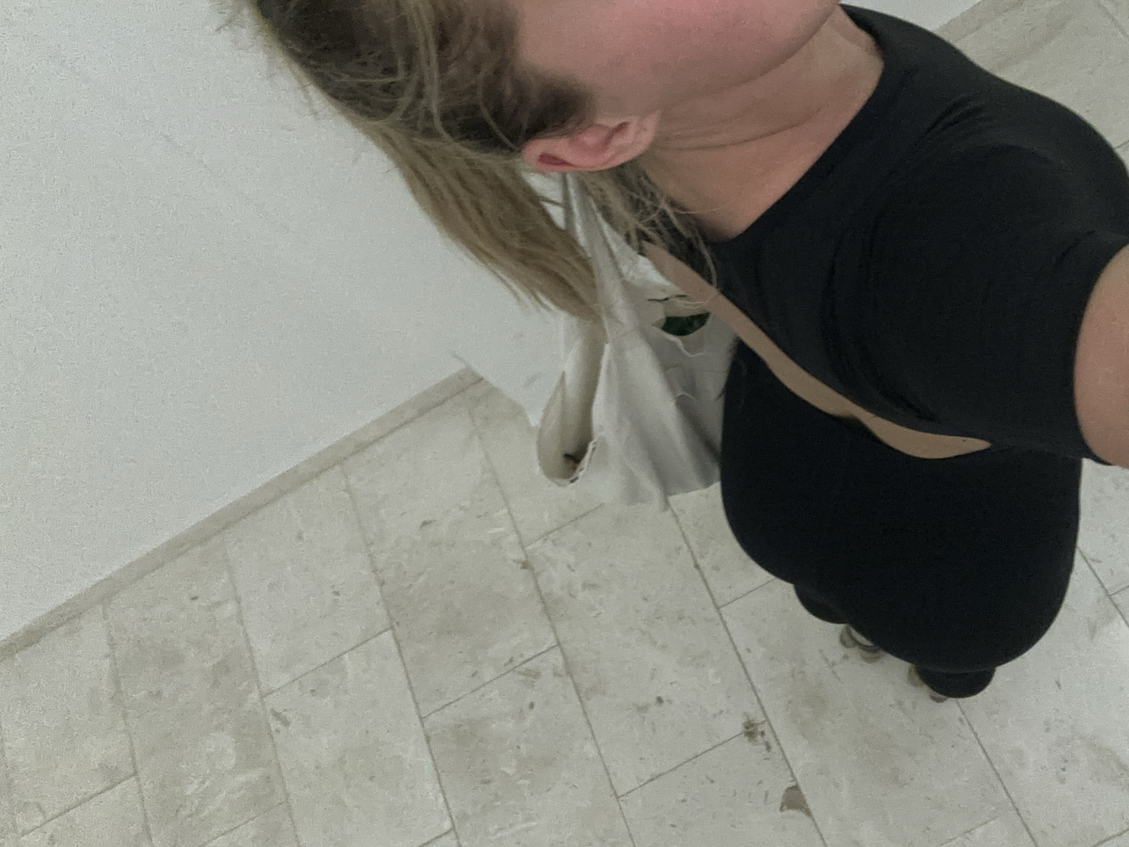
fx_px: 979
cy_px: 424
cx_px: 712
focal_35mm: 30
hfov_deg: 59.1
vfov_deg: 46.8
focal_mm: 2.69
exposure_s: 1/50
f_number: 1.9
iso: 250
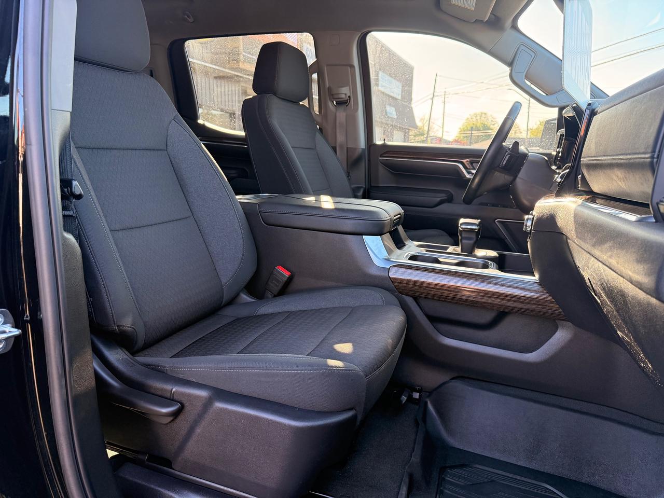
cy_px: 249
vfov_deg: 56.8
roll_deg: -0.7
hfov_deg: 71.6
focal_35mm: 24
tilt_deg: -9.6
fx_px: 460
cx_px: 332
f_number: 1.78
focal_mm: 6.76
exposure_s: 1/204
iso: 200
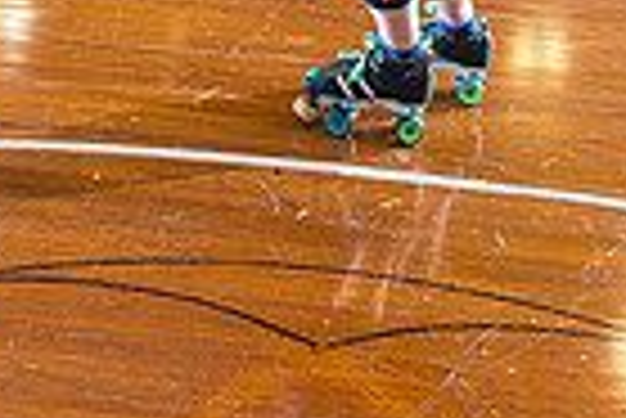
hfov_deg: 20.2
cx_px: 158
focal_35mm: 100
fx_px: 1741
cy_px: -222
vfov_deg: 12.9
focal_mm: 24
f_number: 5.6
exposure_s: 1/160
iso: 800
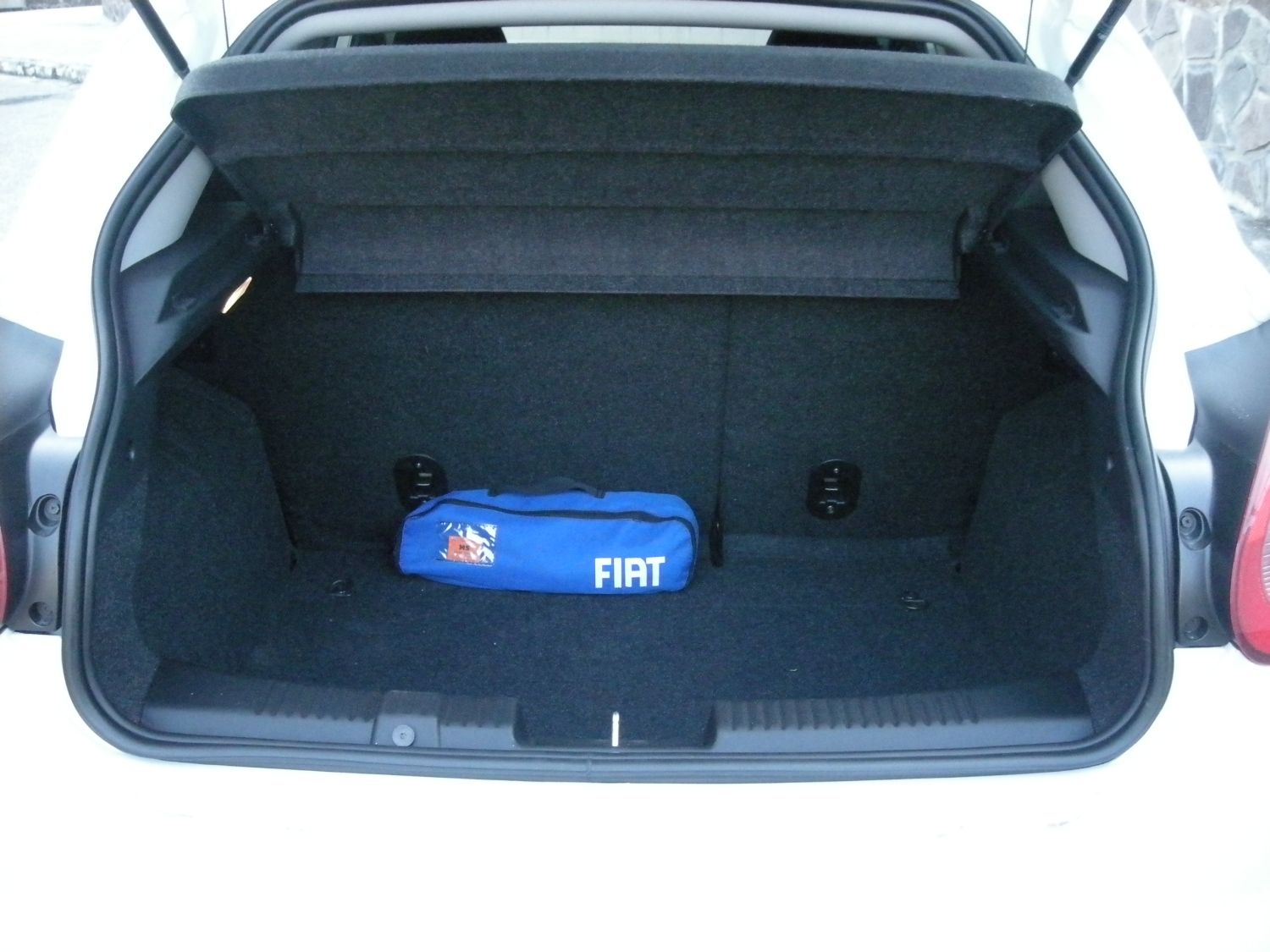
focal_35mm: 35
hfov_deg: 52.6
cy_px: 476
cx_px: 635
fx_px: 1284
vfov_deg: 40.7
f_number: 2.8
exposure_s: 1/232
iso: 800
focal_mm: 5.7
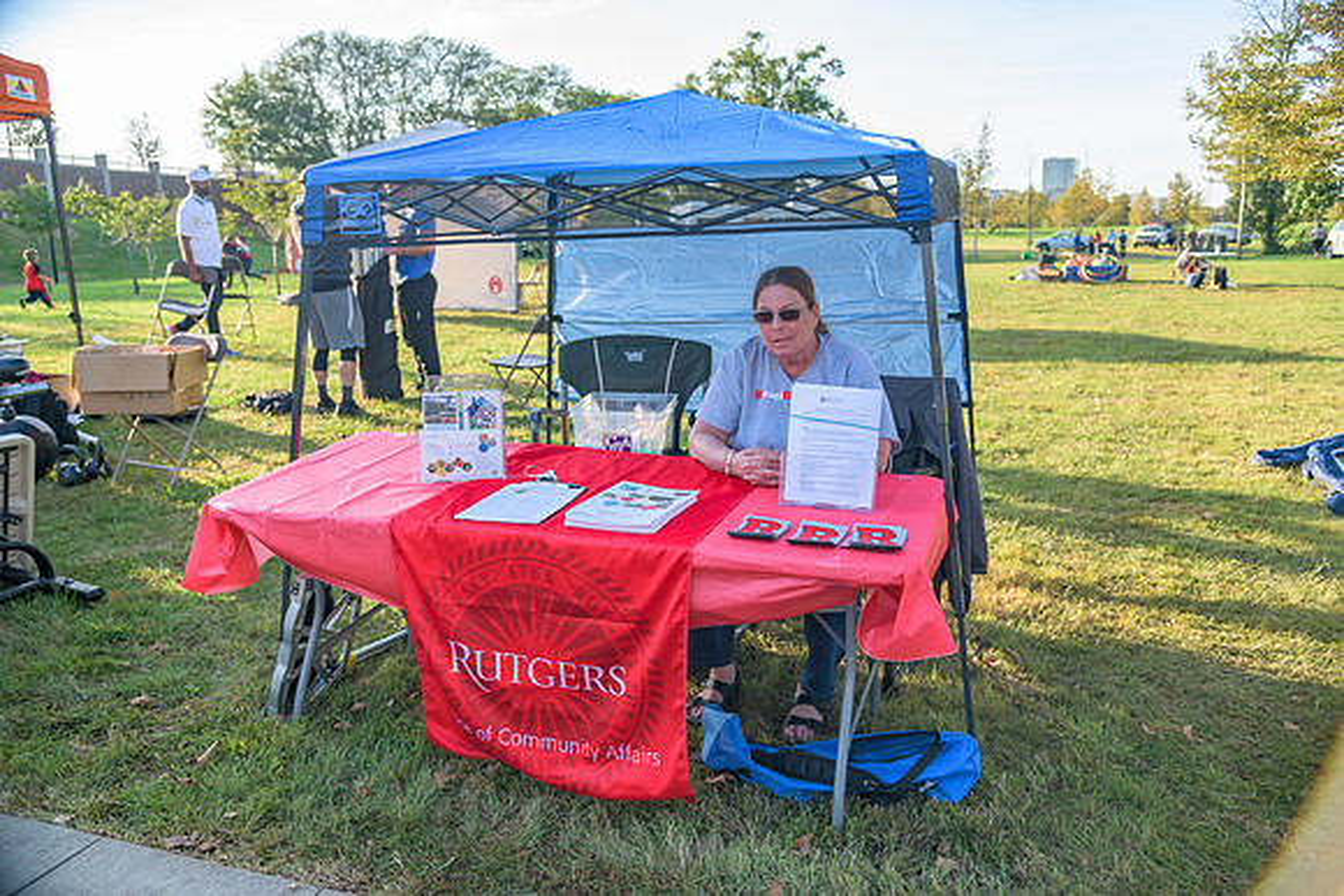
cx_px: 672
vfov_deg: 46.4
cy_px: 448
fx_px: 1046
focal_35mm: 28
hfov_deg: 65.5
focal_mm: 28
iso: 200
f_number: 4
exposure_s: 1/200
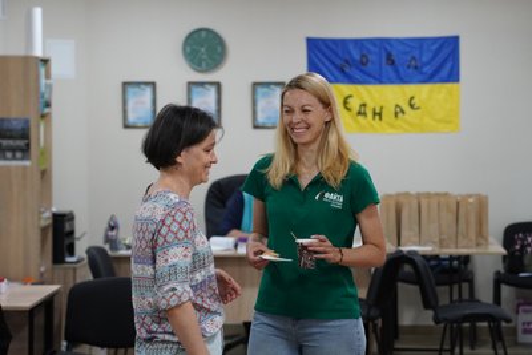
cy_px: 178
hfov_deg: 18.2
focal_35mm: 112
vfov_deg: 12.2
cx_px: 266
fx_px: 1663
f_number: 2.8
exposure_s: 1/800
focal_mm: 75
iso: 2000
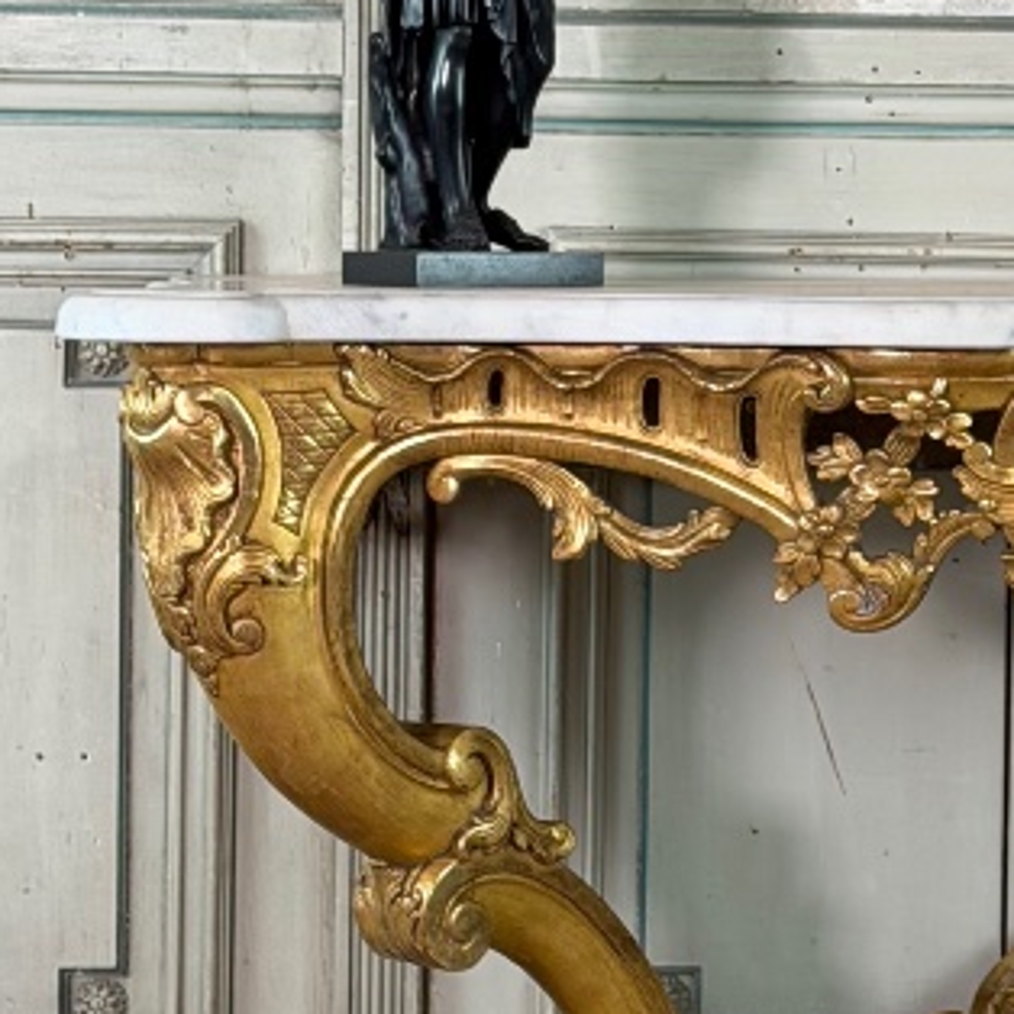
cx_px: 1230
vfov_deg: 10.8
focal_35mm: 162
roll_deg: +0.1
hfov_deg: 10.6
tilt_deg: -2.2
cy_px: 249
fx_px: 5369
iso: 125
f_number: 1.78
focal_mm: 6.76
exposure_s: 1/50
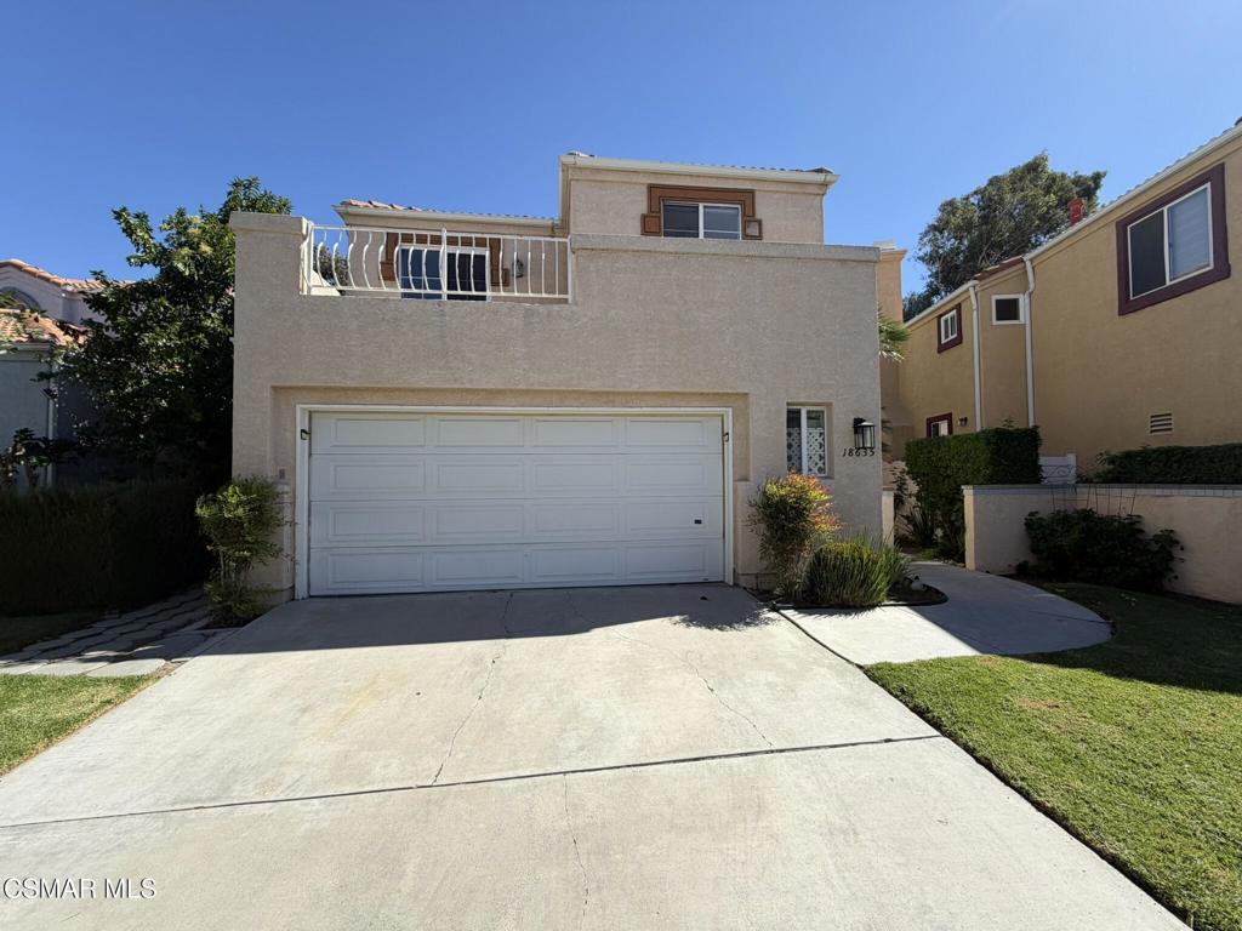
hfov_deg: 102.1
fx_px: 502
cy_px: 466
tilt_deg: +2.3
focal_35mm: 14
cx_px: 621
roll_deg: +0.7
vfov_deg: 85.7
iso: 25
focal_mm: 2.22
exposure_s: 1/799
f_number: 2.2
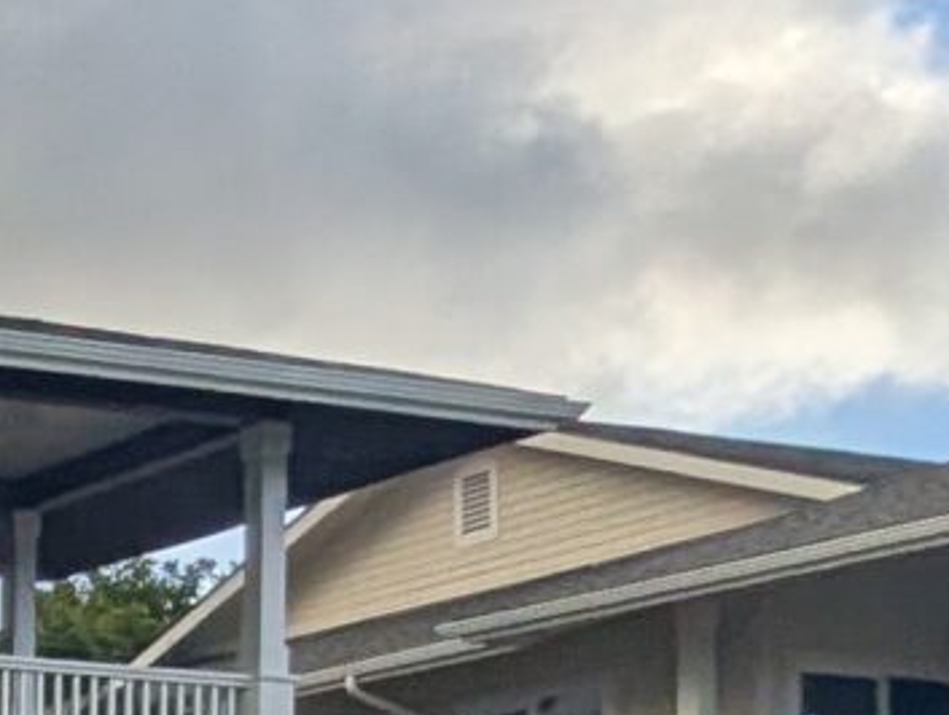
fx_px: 2389
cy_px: 1043
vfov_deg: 15.8
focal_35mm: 87
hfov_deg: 15.8
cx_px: -1118
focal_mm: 2.02
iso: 249
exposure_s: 1/11765
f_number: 1.7
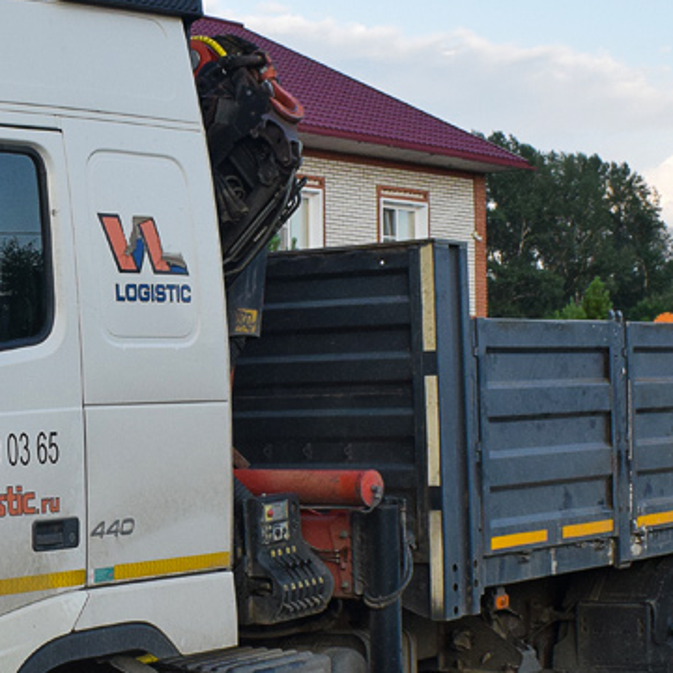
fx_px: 1870
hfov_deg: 19.7
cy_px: 381
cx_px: -32
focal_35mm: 85
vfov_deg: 20.4
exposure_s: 1/640
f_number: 6.3
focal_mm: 20
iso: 800
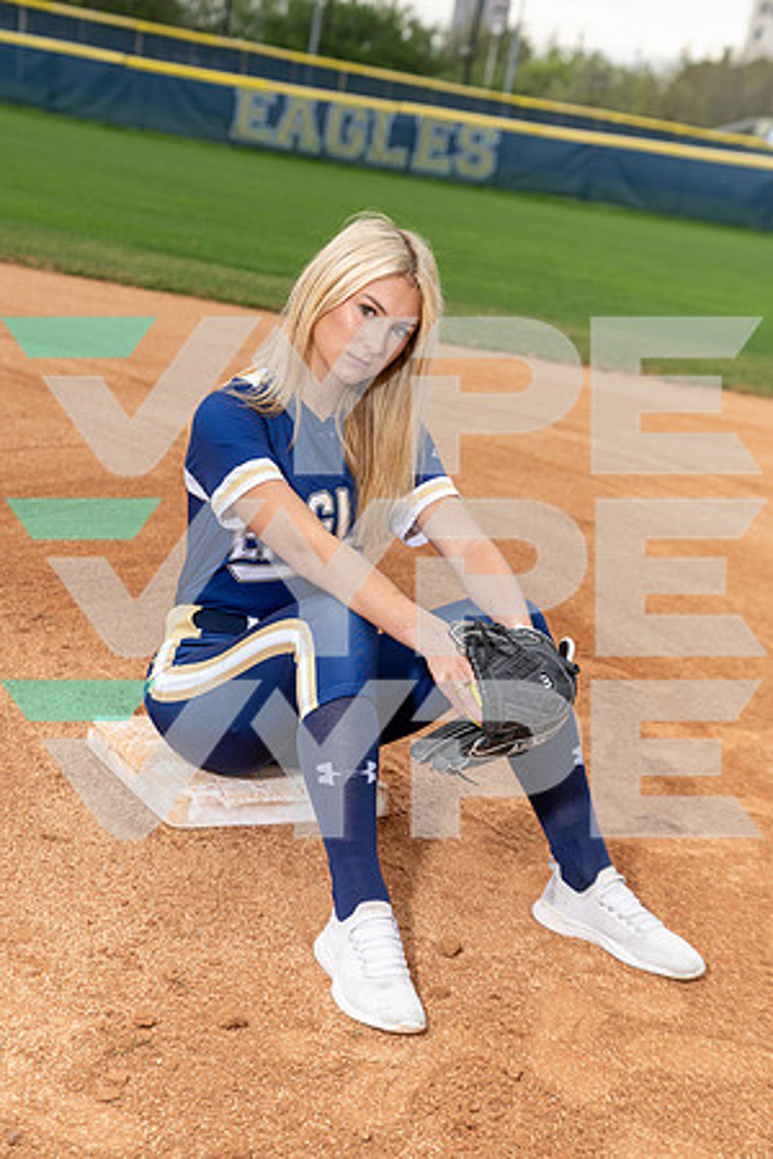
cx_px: 386
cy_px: 580
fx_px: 1868
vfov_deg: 34.5
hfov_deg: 23.4
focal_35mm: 58
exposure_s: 1/250
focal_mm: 58
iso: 100
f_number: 4.5
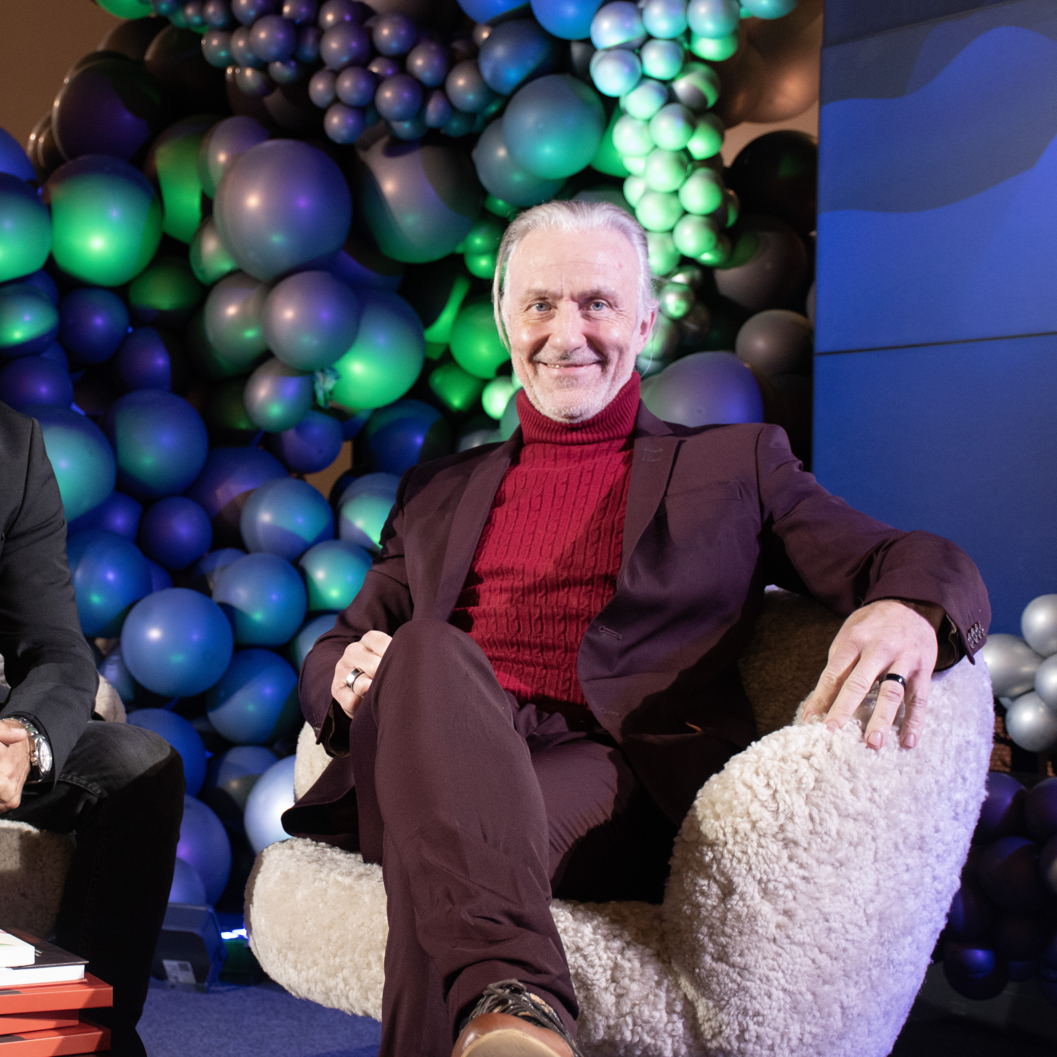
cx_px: 267
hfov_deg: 25.8
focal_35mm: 66
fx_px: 2280
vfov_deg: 26.1
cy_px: 526
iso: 1800
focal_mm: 34
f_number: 4.2
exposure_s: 1/60
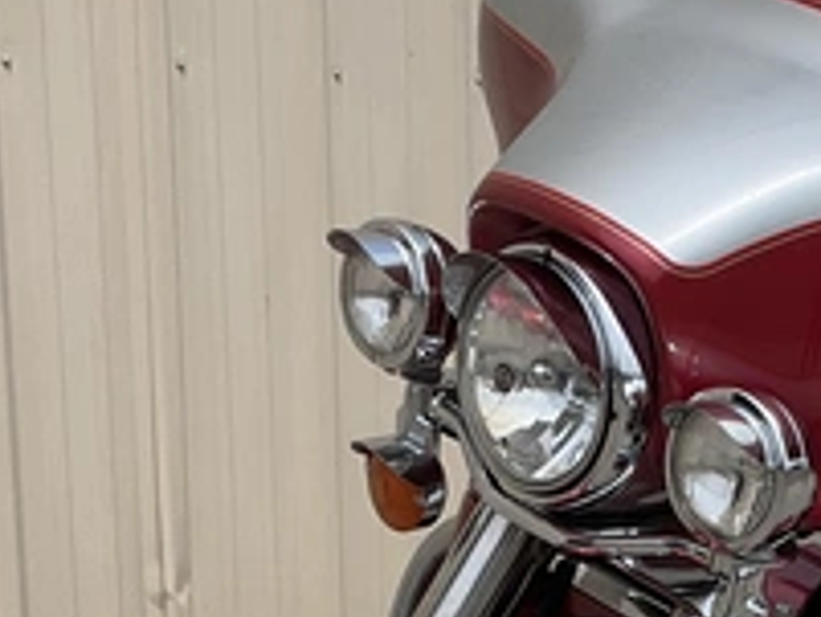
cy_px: 799
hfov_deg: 17.9
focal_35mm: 108
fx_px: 2563
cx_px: 739
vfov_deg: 13.2
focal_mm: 3
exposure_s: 1/1534
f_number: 1.8
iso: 25
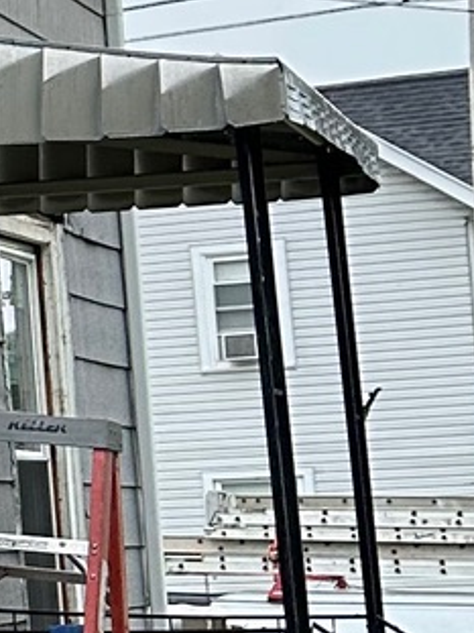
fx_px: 2887
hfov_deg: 7.8
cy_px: 275
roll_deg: +1.6
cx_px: -1082
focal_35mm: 158
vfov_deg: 12.5
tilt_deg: +6.2
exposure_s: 1/836
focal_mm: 6.86
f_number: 1.78
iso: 80
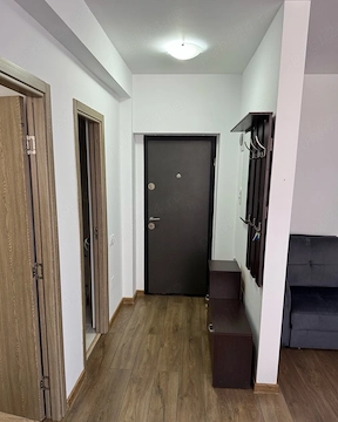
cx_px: 168
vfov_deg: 65.9
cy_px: 233
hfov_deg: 54.9
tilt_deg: -10.8
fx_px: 325
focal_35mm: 26
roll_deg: -0.9
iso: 200
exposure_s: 1/100
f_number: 1.78
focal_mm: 6.76
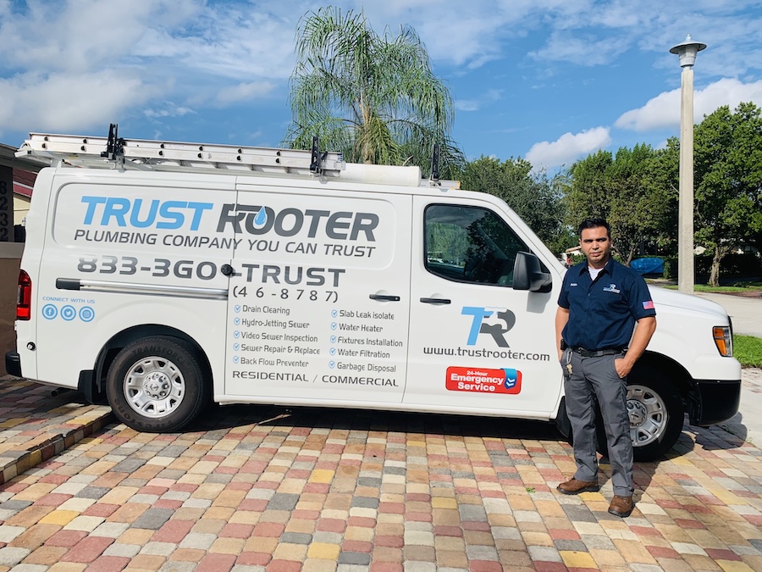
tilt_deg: -2.0
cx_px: 381
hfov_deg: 67.3
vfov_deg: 53.1
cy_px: 286
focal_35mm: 26
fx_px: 572
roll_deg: +0.6
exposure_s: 1/4274
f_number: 1.8
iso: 25
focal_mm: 4.25
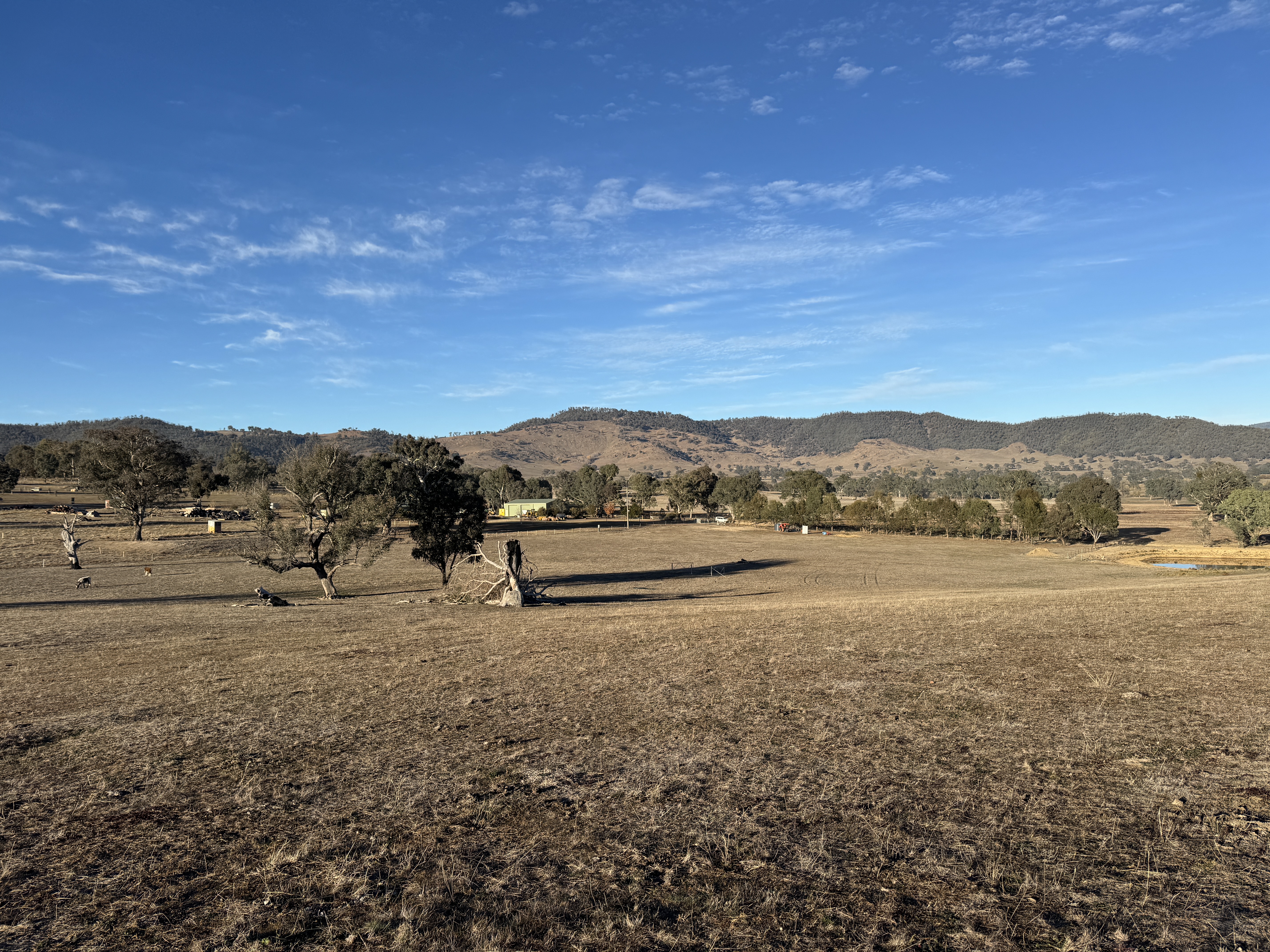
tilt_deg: +1.2
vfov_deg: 56.8
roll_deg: +2.1
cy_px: 476
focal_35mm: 24
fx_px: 881
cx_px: 635
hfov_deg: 71.6
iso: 80
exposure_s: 1/4310
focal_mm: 6.76
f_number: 1.78
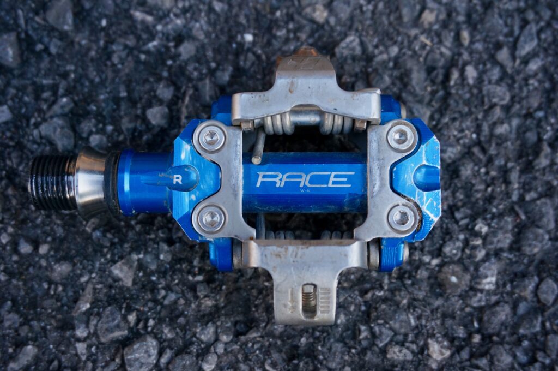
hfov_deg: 46.5
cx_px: 279
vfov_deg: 31.8
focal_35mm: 42
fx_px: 650
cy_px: 186
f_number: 4.5
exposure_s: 1/160
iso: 500
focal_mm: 28
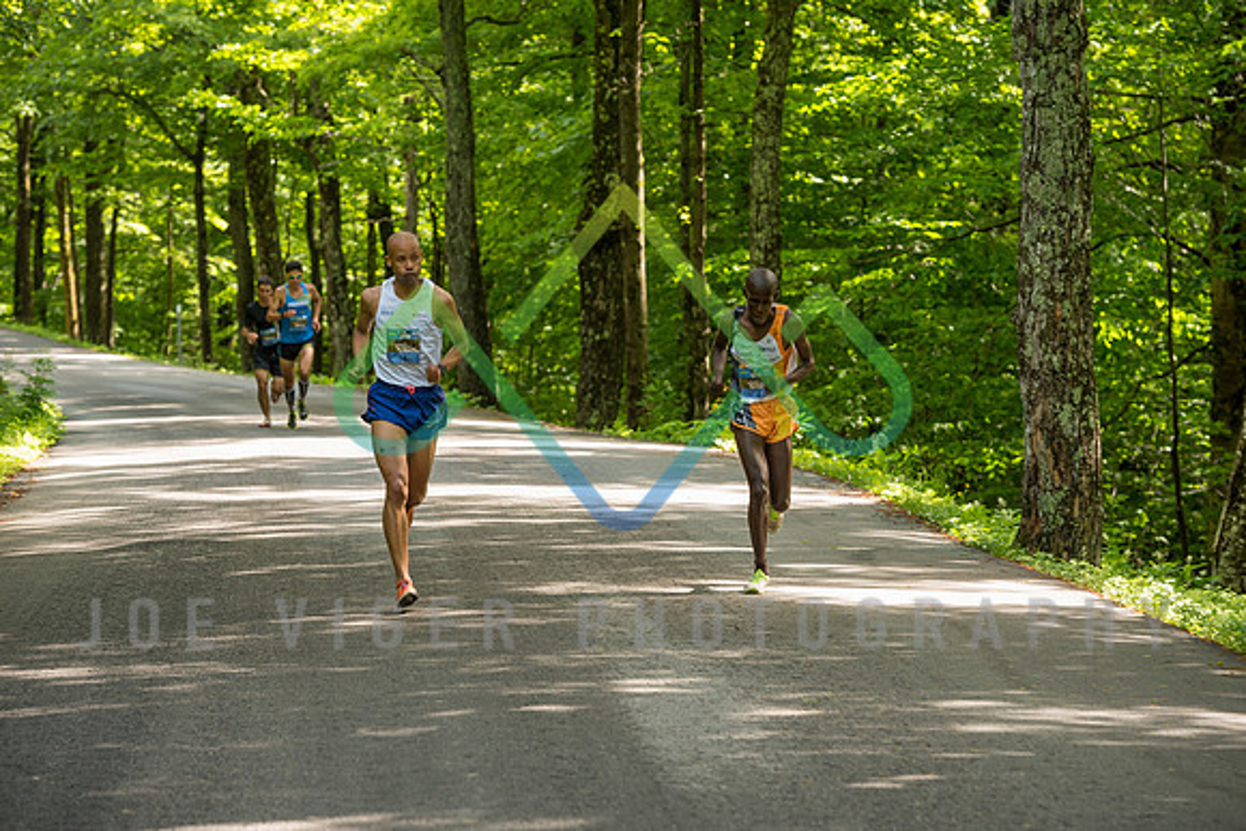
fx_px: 4673
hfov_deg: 15.2
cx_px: 623
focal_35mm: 135
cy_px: 416
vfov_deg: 10.2
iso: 200
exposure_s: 1/80
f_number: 5.6
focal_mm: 135
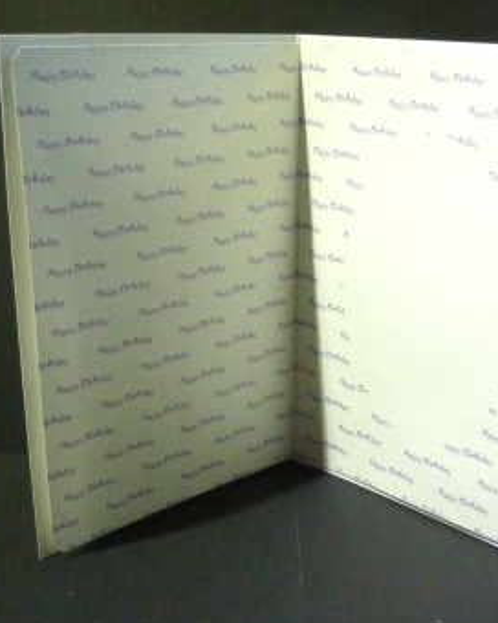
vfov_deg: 36.5
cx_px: 306
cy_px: 381
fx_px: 940
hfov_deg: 29.6
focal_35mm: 51
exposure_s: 1/40
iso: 800
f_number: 3.6
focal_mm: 6.1
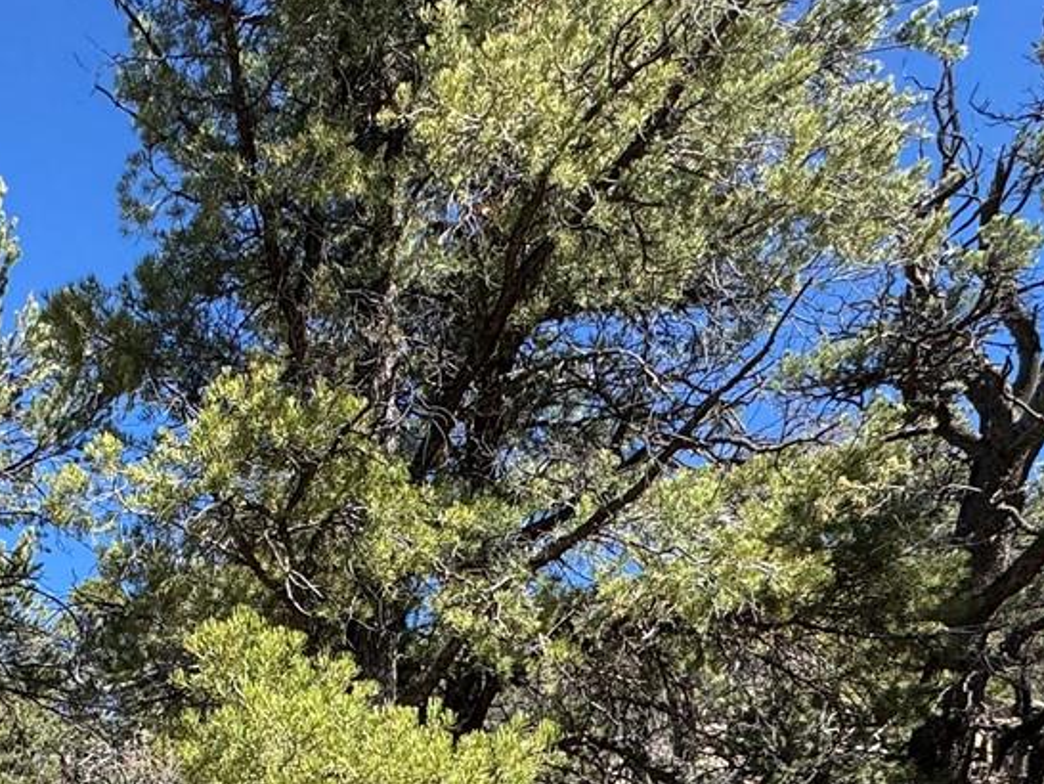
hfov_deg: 43.7
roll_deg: +0.9
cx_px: 214
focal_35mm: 41
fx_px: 1237
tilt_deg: +10.5
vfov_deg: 29.8
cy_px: 954
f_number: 2.2
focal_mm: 2.22
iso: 50
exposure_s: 1/561
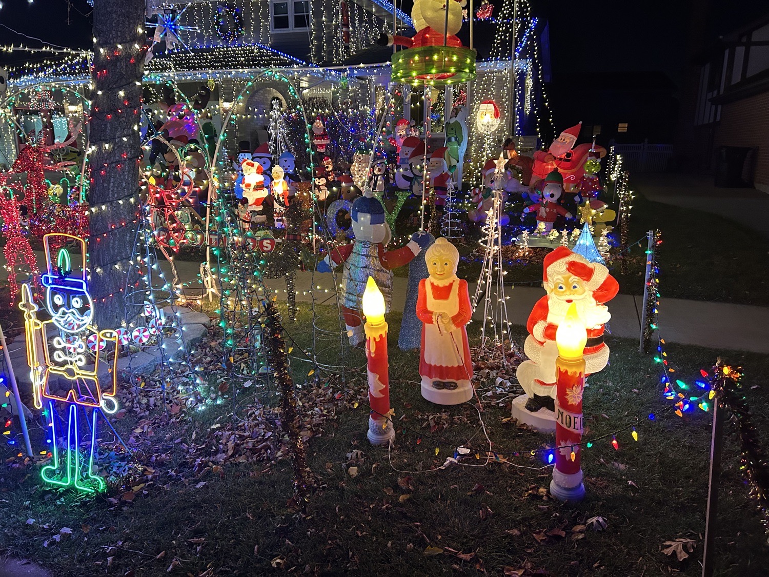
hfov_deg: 67.3
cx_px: 384
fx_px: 578
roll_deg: +0.3
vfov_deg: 53.1
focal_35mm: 26
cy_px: 288
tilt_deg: -13.9
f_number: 1.5
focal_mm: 5.7
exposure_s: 1/60
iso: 400
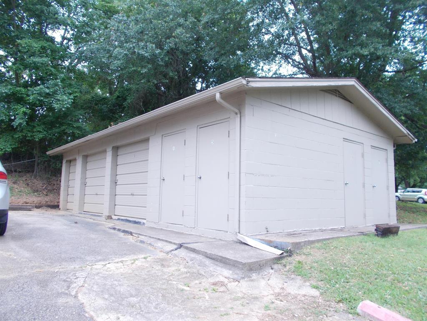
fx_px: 321
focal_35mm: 26
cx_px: 214
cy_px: 160
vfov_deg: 53.1
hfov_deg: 67.3
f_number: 3.2
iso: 220
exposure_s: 1/250
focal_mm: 4.6
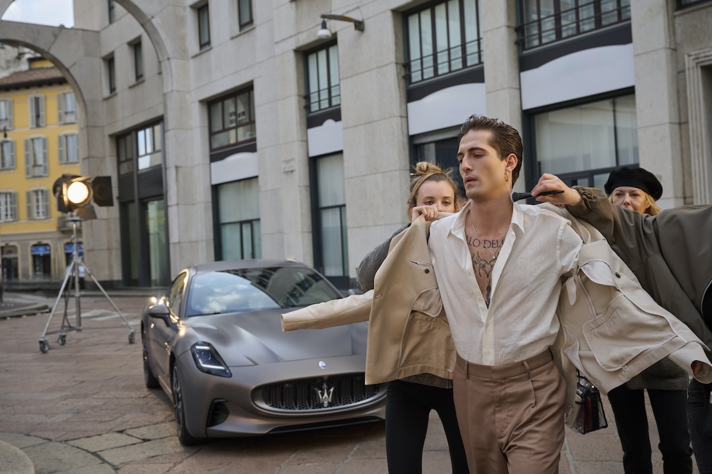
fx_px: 831
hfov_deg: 46.4
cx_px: 356
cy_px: 237
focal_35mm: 42
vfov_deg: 31.9
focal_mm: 42
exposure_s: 1/640
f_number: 5.6
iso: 400
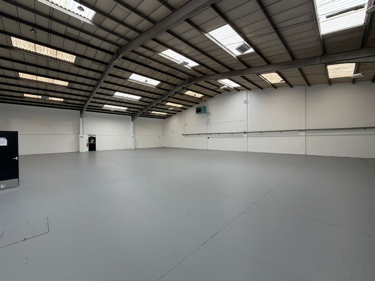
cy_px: 140
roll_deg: +1.5
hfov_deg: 102.1
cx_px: 188
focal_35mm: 14
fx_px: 152
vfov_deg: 85.7
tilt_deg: -1.9
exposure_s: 1/136
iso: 64
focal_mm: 2.22
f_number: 2.2
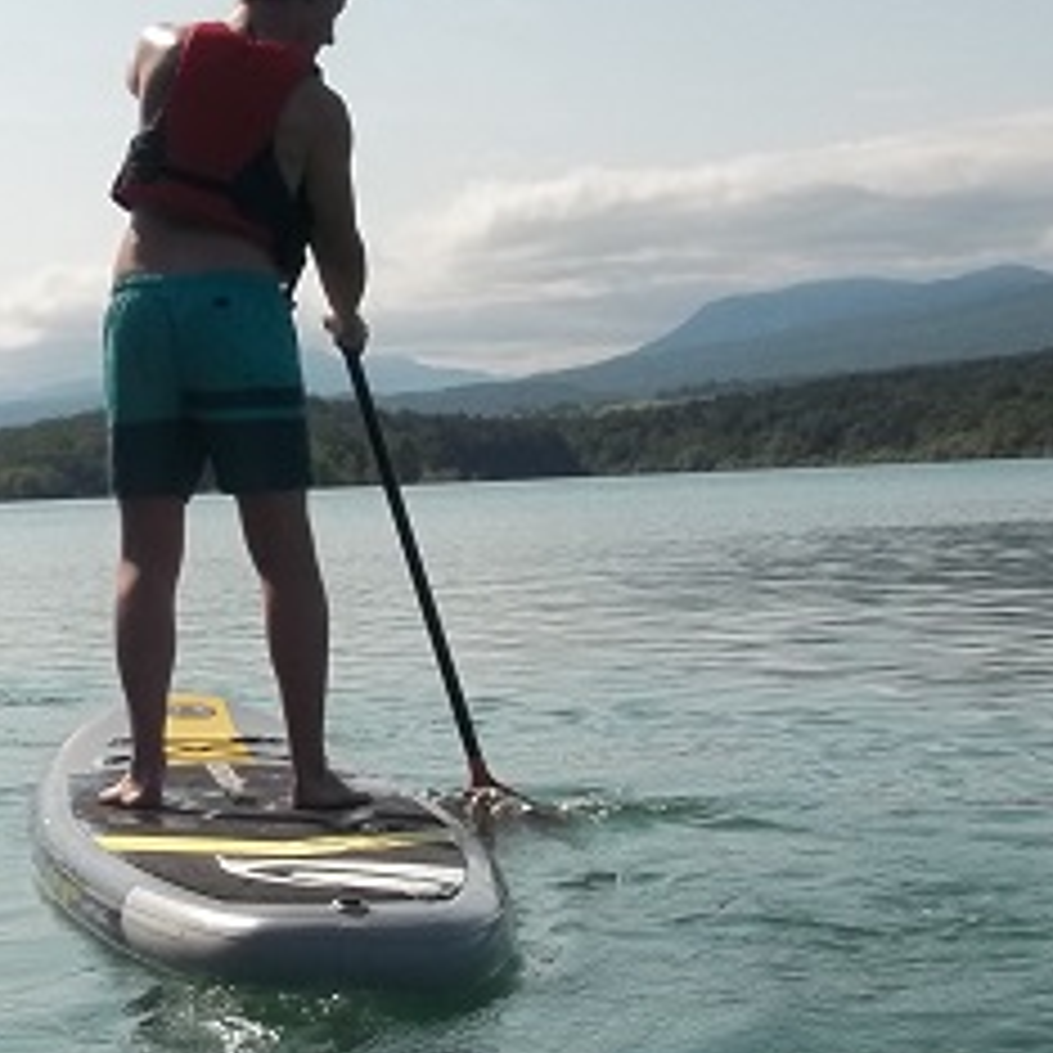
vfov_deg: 20.9
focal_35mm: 83
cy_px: 479
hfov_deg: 19.9
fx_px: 2857
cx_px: -119
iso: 80
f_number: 8.8
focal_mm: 5.7
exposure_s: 1/320
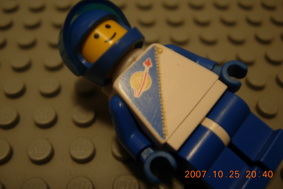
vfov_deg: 35.0
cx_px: 141
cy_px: 89
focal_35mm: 38
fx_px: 299
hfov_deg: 50.7
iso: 74
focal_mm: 7.5
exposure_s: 1/4
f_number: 2.7
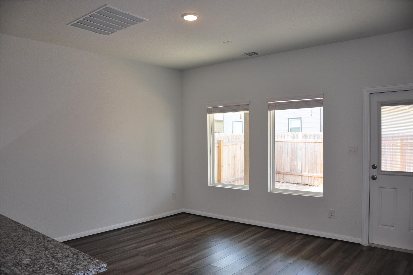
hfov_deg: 67.4
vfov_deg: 47.8
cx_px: 206
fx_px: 309
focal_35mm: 27
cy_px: 138
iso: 400
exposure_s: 1/200
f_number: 4
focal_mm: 18
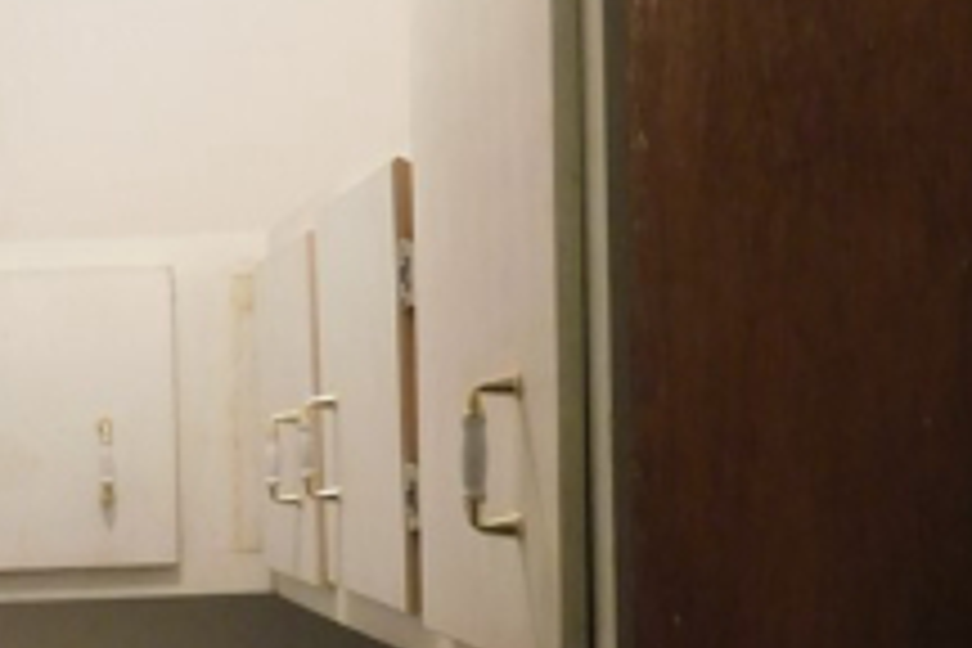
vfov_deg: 17.9
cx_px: 18
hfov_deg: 26.0
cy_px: 659
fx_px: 1998
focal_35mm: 74
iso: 250
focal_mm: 4
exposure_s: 1/30
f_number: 3
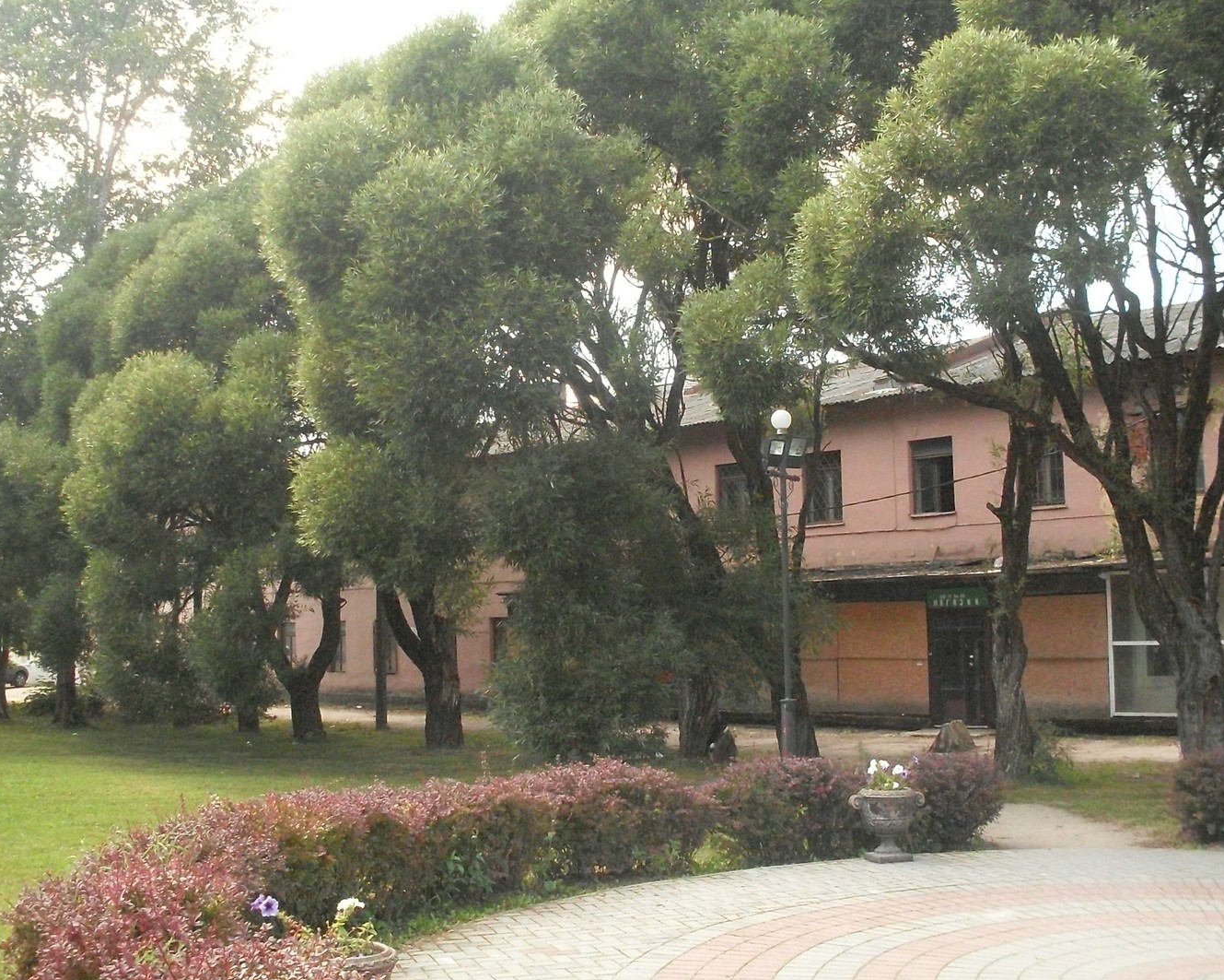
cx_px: 598
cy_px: 488
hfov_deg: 45.8
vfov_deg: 37.3
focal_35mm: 40
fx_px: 1449
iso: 400
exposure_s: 1/125
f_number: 8.4
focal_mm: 6.3
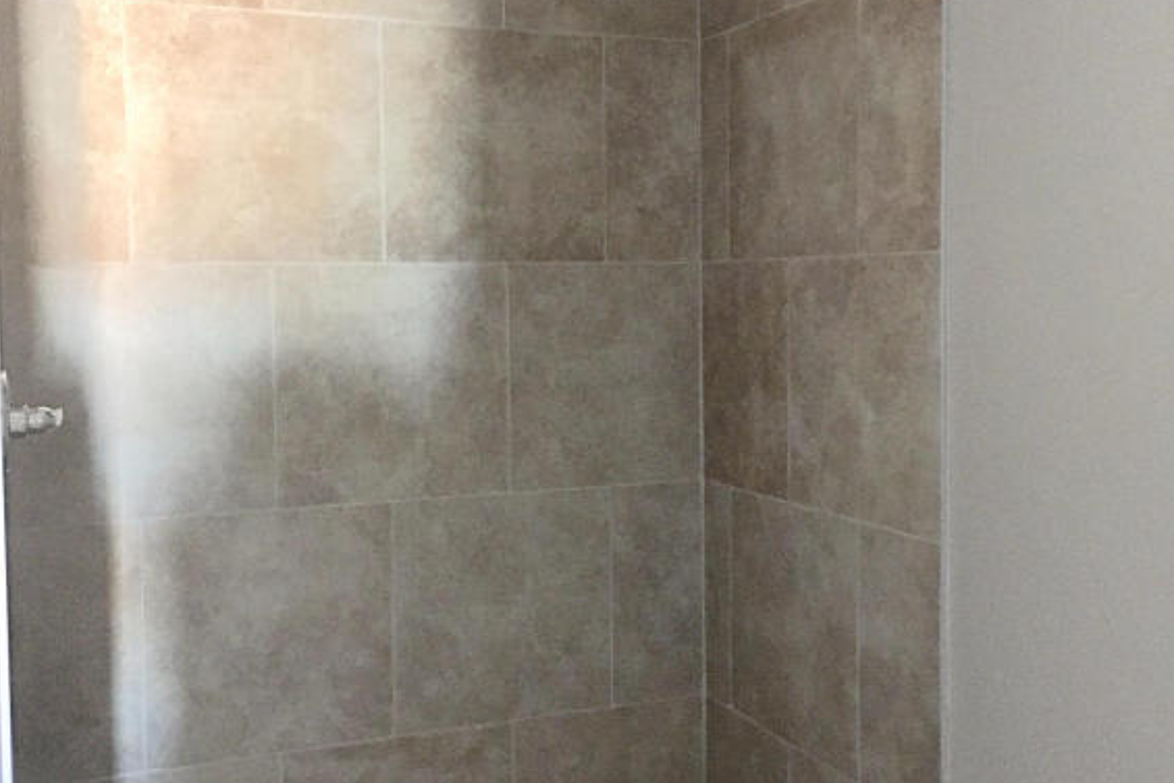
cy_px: 370
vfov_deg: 32.6
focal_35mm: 41
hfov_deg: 47.4
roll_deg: +0.9
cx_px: 588
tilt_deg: -2.5
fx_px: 1337
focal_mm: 4.15
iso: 200
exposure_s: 1/4
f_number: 2.2
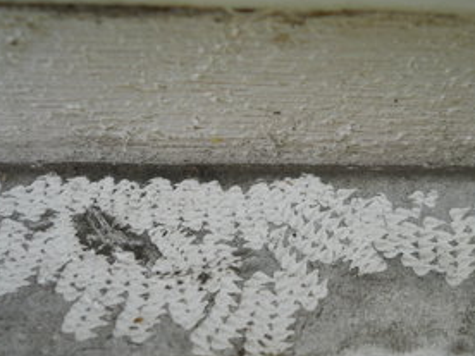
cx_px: 279
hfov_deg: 36.7
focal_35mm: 52
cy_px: 200
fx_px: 714
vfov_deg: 28.0
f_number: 3.1
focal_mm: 6.72
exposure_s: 1/60
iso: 80
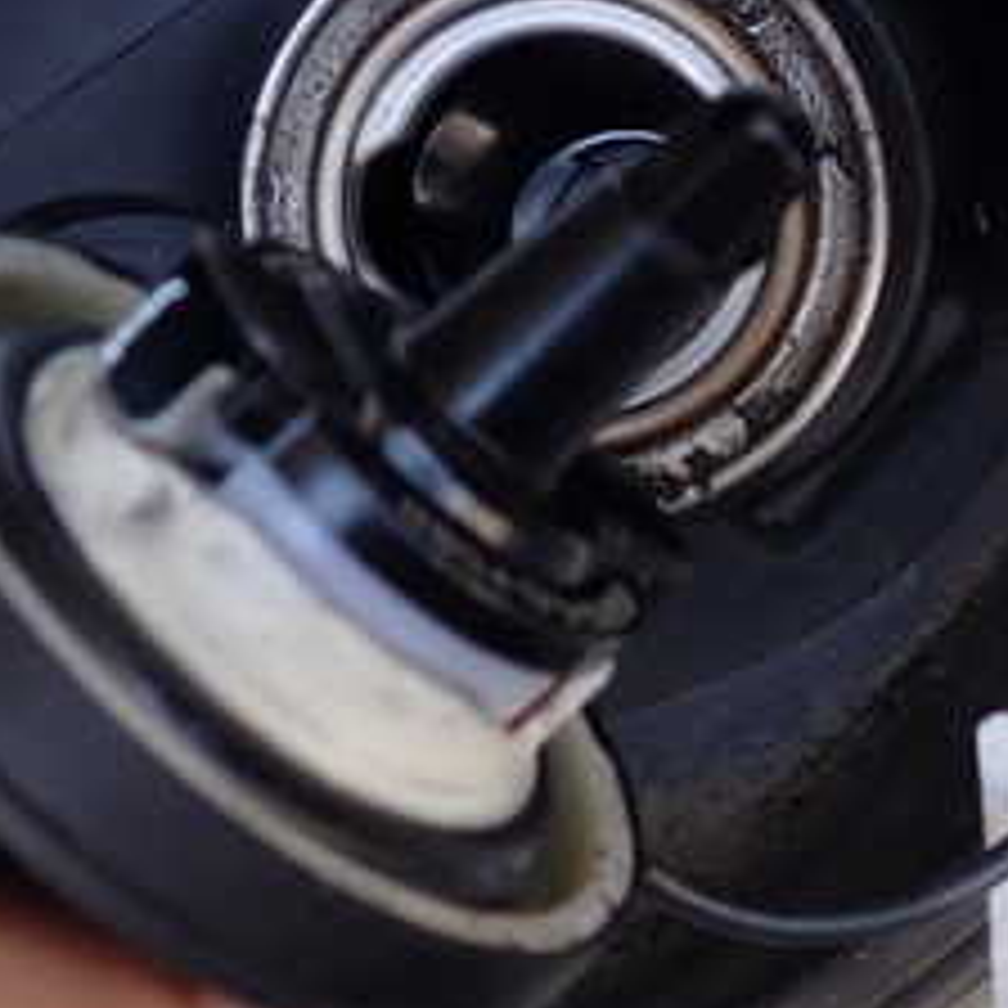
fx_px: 2339
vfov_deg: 24.3
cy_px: 459
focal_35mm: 71
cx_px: 1107
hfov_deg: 22.9
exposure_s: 1/80
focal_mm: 5.4
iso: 100
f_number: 2.3
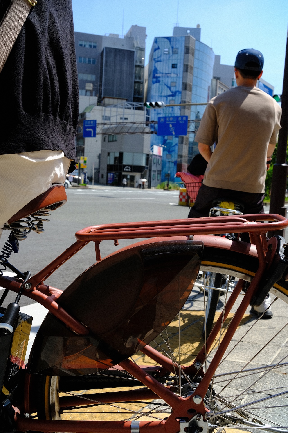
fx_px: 420
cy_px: 216
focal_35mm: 35
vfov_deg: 54.4
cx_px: 144
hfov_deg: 37.9
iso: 250
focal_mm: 23
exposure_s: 1/500
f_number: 7.1
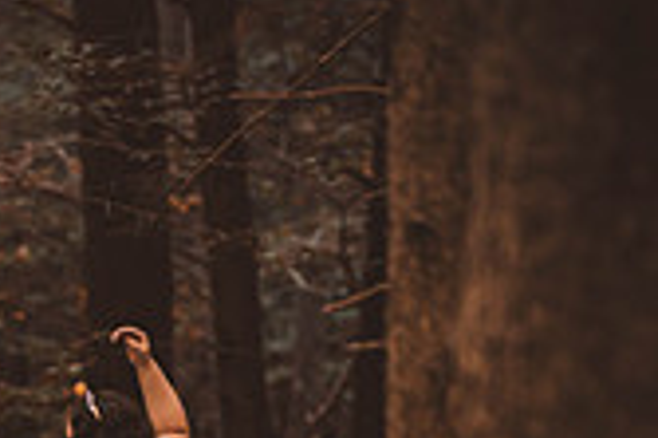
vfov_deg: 4.1
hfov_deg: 6.2
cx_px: -339
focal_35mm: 330
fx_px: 6026
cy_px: 685
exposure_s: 1/160
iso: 1000
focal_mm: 95
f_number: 2.8
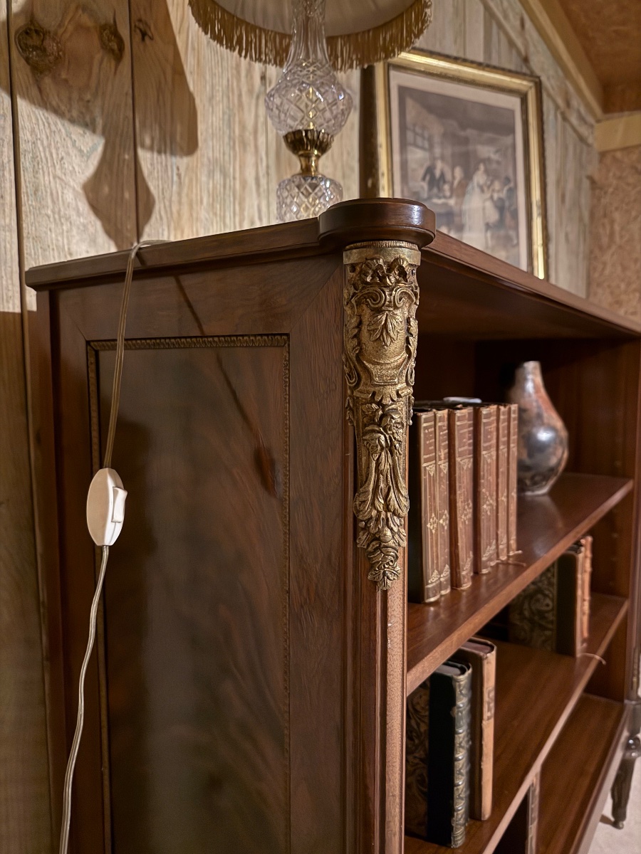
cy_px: 427
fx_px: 593
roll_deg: -0.8
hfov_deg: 56.8
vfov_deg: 71.6
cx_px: 320
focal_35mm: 24
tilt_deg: -4.4
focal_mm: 6.76
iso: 1600
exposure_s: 1/17
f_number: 1.78
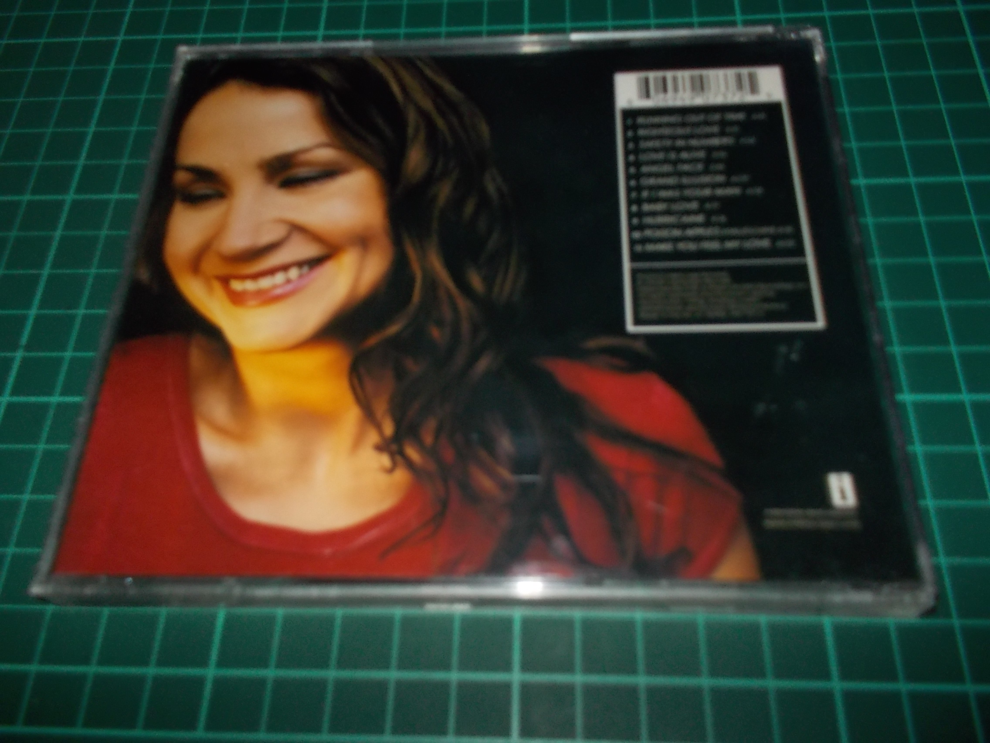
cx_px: 495
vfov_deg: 48.2
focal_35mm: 29
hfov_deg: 61.7
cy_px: 372
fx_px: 829
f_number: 3.3
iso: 200
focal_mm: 4.1
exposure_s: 1/30
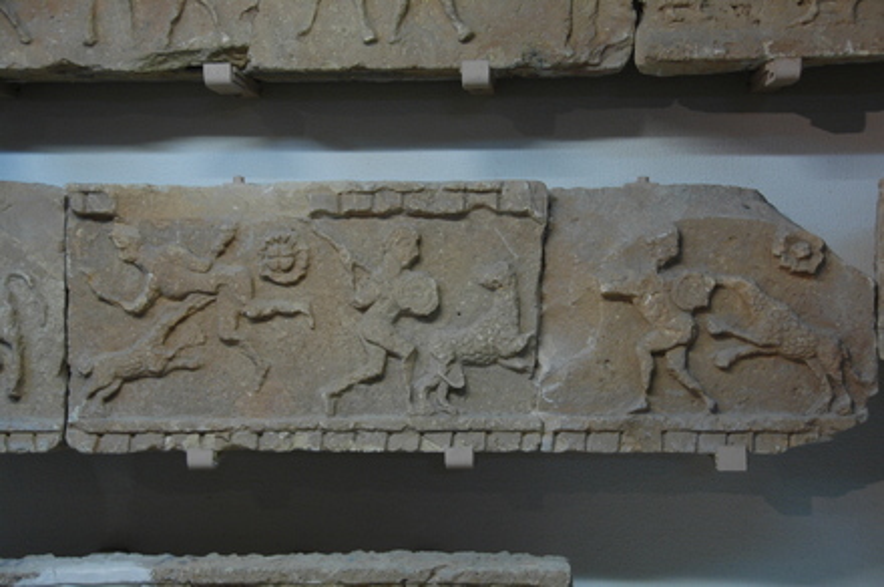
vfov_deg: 22.6
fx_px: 1471
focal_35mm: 60
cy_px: 294
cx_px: 442
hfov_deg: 33.4
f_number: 4.5
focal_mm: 40
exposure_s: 1/20
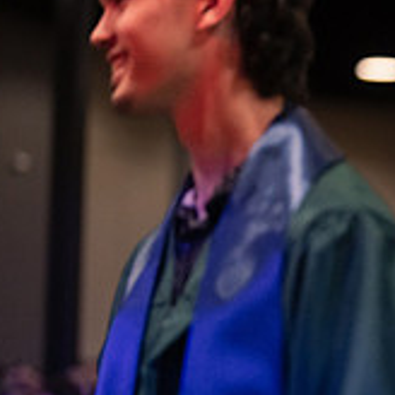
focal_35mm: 163
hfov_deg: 10.3
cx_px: 643
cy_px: 299
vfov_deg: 10.7
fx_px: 2104
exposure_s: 1/500
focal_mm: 50
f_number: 1.2
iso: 1250
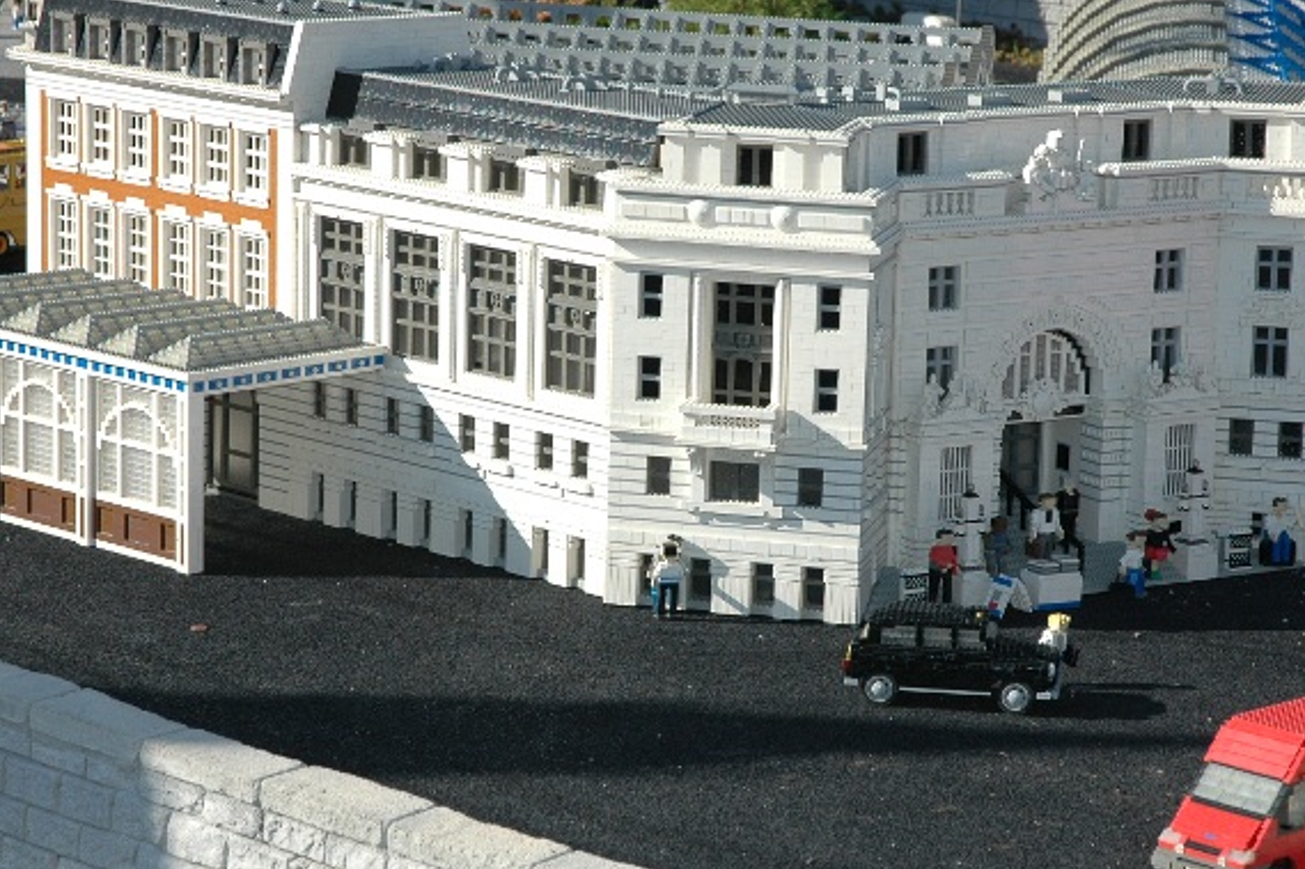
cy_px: 390
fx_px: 4276
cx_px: 681
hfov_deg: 17.4
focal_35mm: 118
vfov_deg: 11.6
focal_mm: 56
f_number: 5.6
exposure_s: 1/500
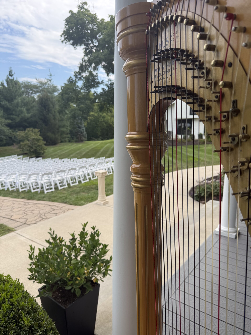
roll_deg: -1.3
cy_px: 168
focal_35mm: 24
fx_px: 232
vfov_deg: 71.6
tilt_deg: -9.1
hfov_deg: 56.8
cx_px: 126
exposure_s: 1/1949
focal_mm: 6.76
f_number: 1.78
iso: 100
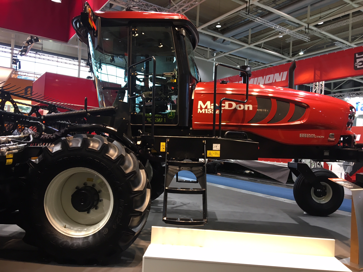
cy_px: 136
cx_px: 182
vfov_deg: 48.2
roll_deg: -2.5
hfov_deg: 61.7
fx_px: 304
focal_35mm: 29
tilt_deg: +2.5
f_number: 2.2
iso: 80
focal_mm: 4.15
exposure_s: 1/33
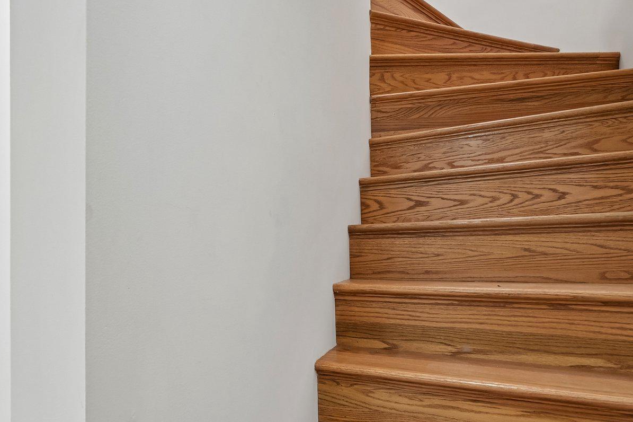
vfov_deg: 52.6
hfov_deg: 70.1
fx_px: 422
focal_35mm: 24
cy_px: 260
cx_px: 179
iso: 280
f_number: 8
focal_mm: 14
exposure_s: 1/15
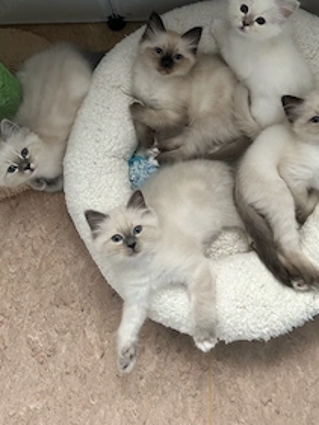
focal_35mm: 37
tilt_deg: -71.7
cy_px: 136
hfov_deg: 38.7
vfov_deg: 49.1
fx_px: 454
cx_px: 160
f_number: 1.5
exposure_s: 1/60
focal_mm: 5.7
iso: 400
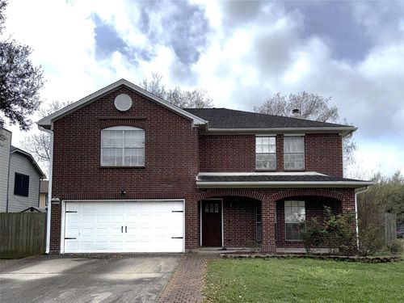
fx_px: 280
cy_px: 152
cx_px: 202
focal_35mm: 24
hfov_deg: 71.6
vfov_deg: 56.8
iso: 100
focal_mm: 6.76
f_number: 1.78
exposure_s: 1/7937
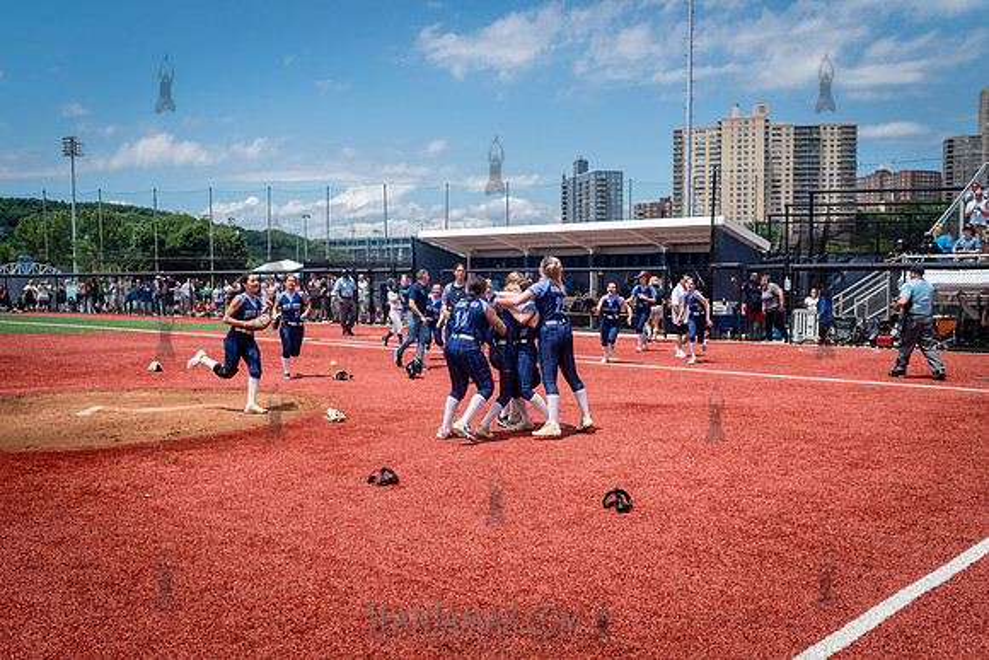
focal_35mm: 35
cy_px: 330
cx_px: 494
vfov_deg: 37.9
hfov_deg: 54.4
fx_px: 962
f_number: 4.5
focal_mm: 35
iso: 400
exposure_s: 1/4000
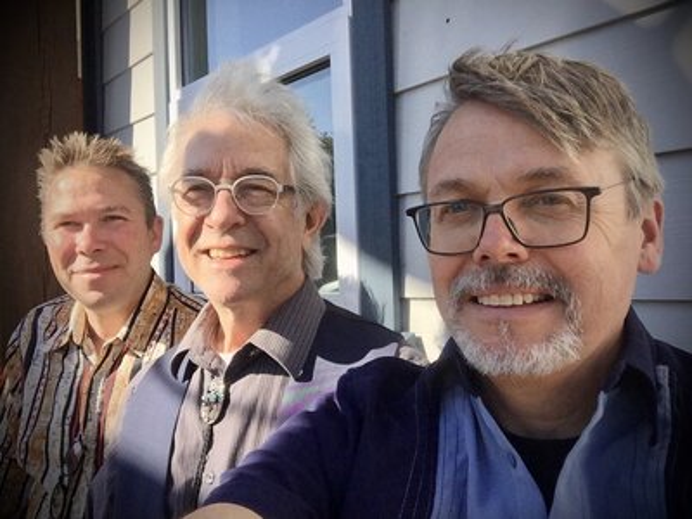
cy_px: 260
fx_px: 620
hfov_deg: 58.4
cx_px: 346
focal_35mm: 31
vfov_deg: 45.4
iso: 32
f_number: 2.2
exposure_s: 1/812
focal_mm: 2.65
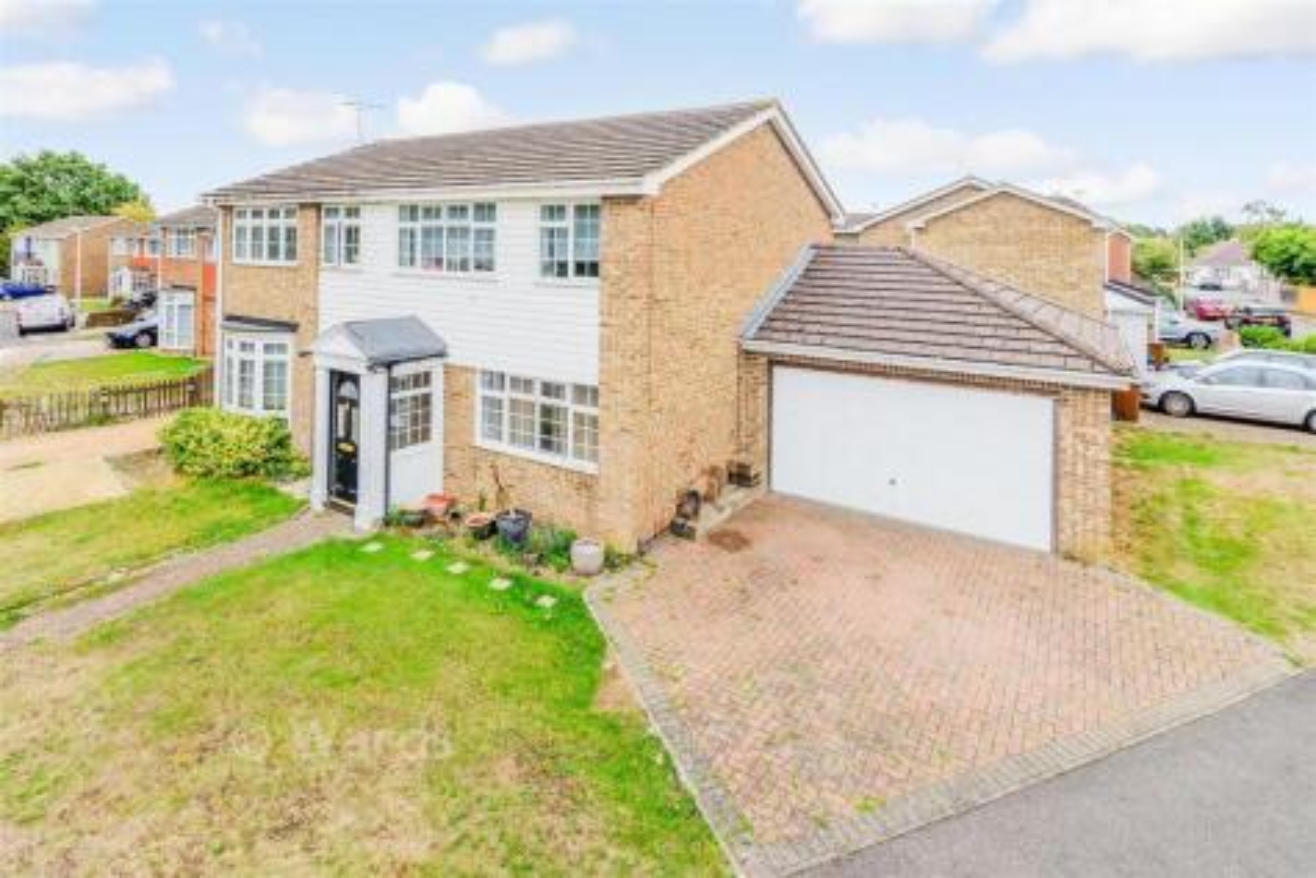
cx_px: 658
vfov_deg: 81.2
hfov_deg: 104.2
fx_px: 512
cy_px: 439
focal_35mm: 14
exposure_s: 1/200
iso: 100
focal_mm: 14
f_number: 8
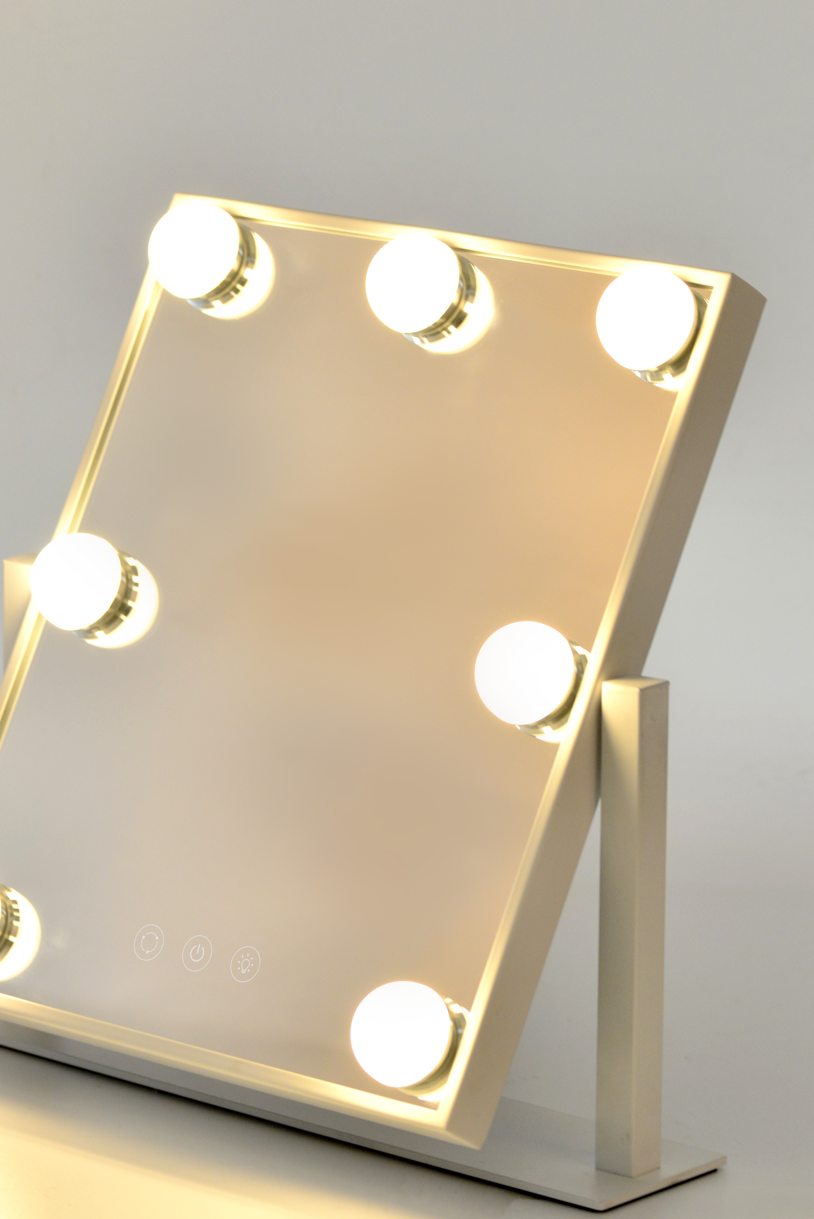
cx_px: 271
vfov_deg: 12.2
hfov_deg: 8.2
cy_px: 716
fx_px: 5692
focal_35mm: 168
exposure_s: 1/80
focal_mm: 105
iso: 800
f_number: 8
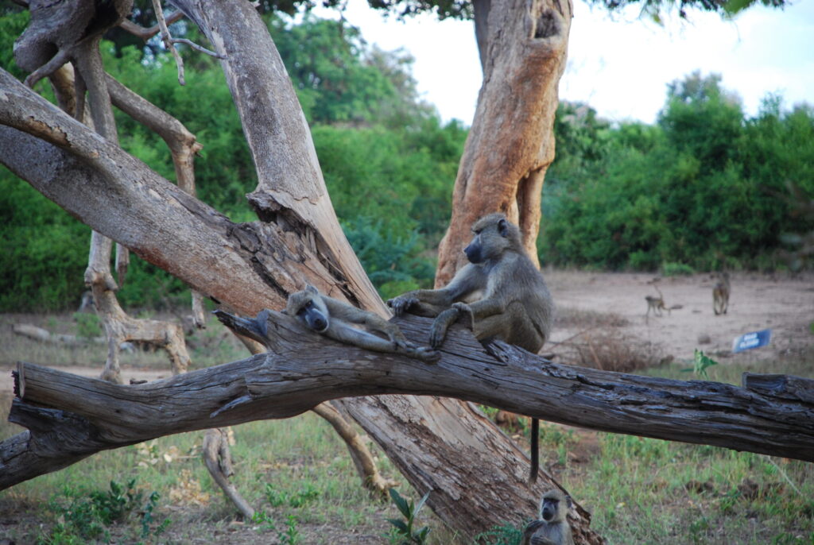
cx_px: 407
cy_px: 272
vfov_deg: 6.8
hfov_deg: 10.1
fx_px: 4585
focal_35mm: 202
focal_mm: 135
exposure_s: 1/80
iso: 400
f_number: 5.6
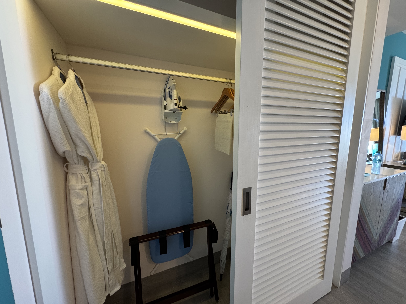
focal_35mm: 14
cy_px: 152
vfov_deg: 85.7
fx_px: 164
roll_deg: -0.7
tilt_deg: -9.7
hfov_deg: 102.1
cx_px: 203
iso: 200
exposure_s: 1/60
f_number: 2.2
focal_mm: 2.22
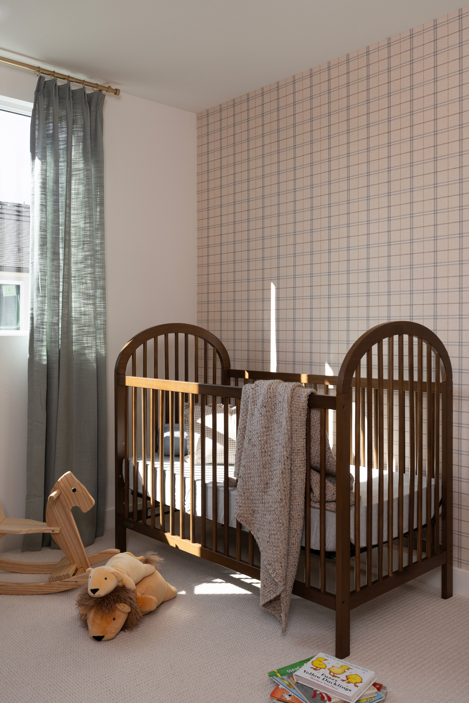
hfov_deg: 40.0
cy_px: 352
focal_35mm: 33
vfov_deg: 57.2
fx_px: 645
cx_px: 234
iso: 250
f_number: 8
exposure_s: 1/125
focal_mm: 33
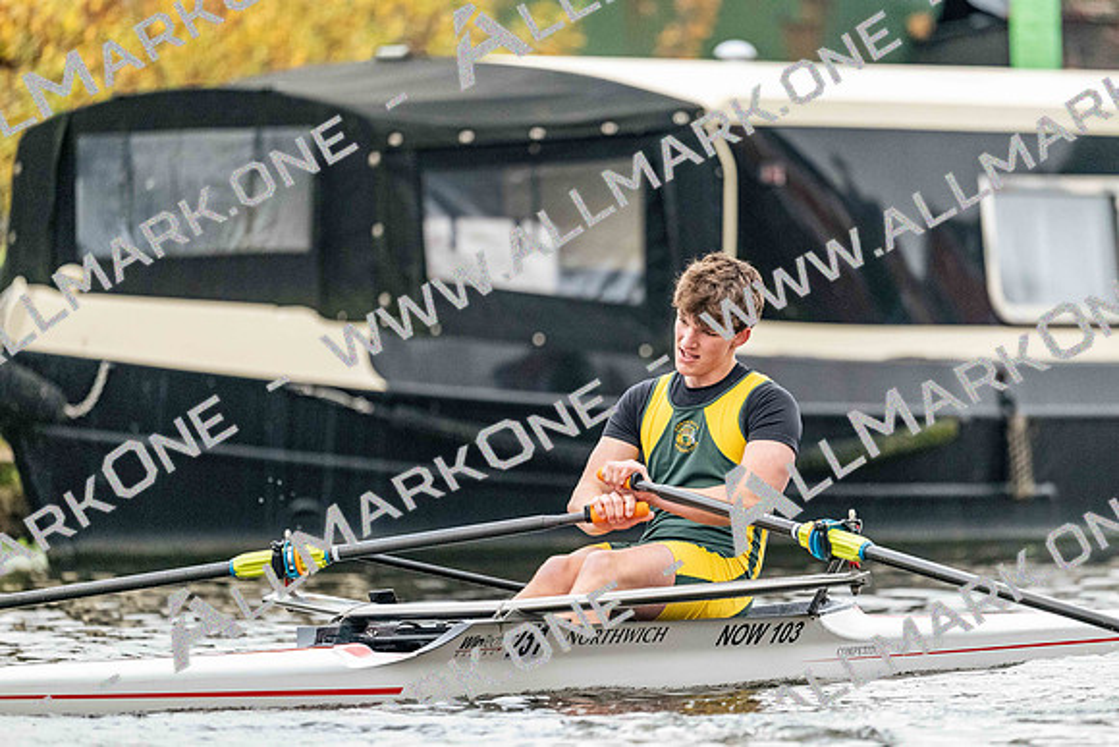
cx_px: 560
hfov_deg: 5.2
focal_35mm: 400
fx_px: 12436
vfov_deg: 3.4
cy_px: 374
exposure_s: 1/2500
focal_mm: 400
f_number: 4.5
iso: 5000
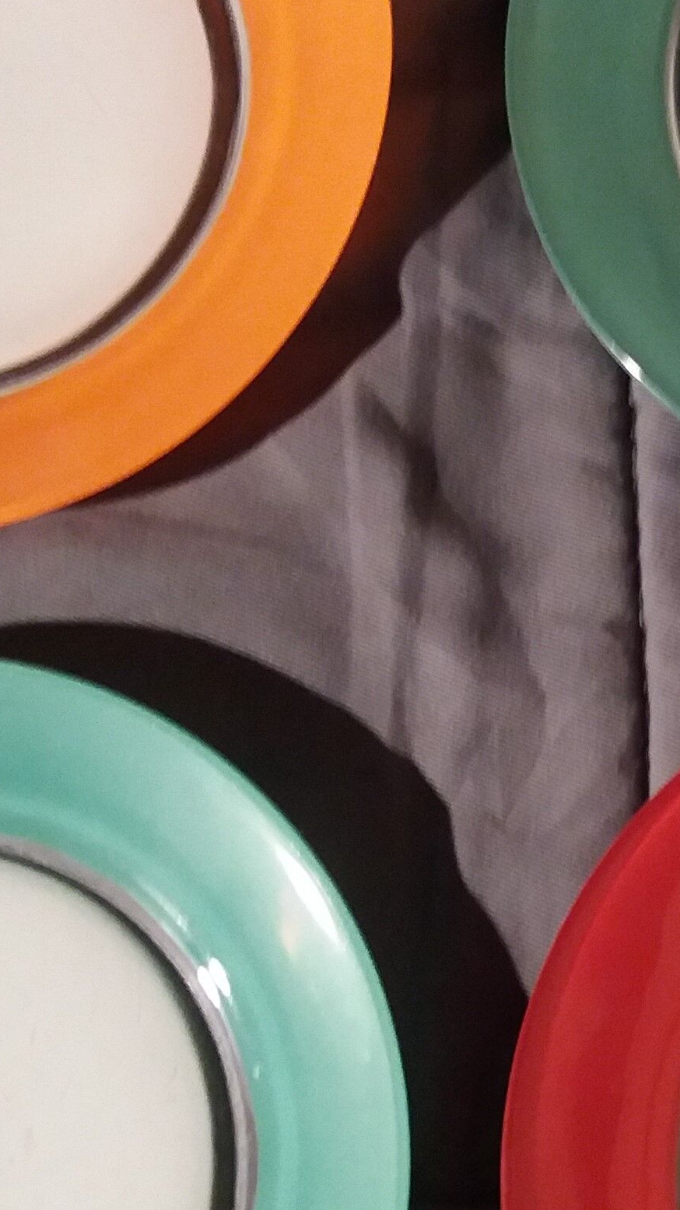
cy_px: 690
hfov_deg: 14.8
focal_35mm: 81
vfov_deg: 26.2
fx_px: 2598
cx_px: 550
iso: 250
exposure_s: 1/17
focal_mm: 3.7
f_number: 1.9
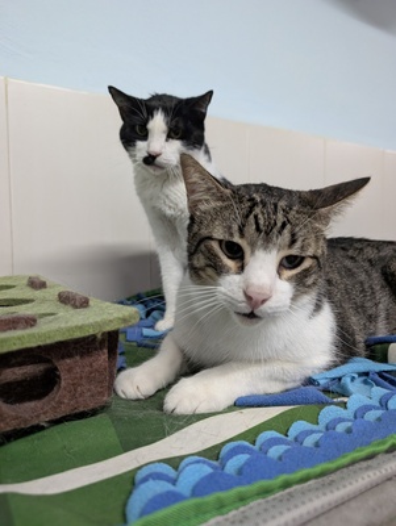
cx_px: 198
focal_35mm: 24
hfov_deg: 56.9
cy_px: 263
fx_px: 365
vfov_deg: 71.5
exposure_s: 1/100
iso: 911
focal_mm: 6.9
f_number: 1.68
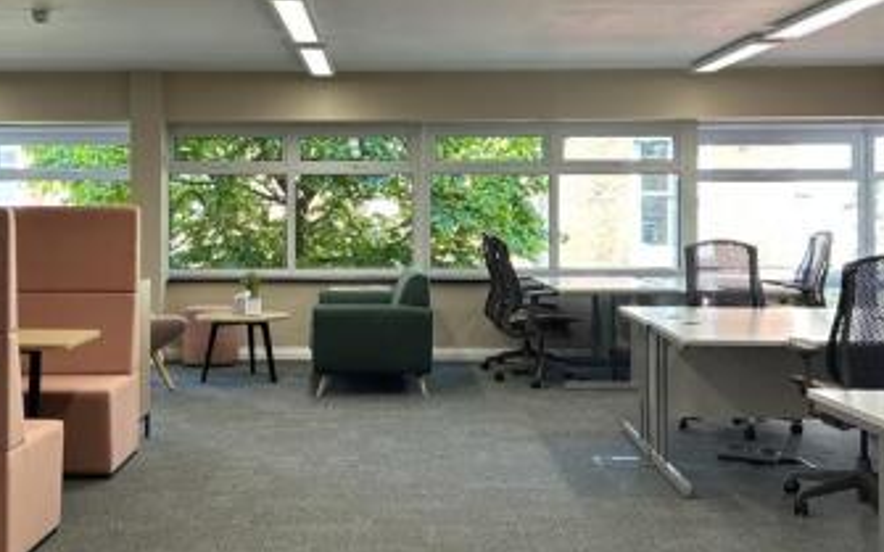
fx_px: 1156
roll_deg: +0.0
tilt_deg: +0.3
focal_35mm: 48
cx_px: 347
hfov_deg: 41.6
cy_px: 205
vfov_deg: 26.7
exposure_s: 1/100
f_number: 1.5
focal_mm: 5.7
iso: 64
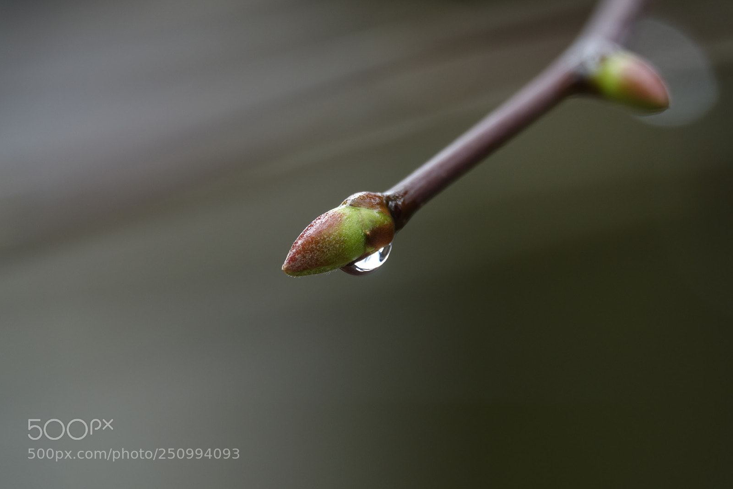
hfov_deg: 3.4
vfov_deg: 2.3
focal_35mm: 602
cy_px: 245
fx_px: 12258
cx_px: 367
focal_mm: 220
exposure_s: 1/125
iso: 100
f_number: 4
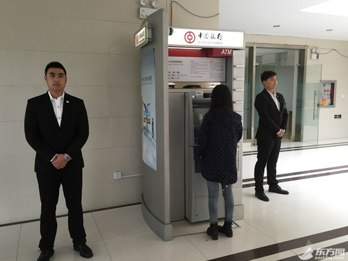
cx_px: 172
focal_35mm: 30
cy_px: 131
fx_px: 302
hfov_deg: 60.0
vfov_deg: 46.8
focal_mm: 4.15
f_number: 2.2
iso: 40
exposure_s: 1/33
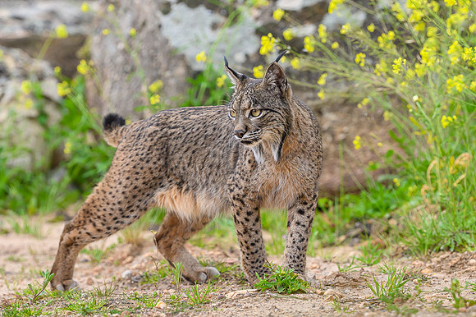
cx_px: 257
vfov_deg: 2.2
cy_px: 121
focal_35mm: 626
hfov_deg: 3.3
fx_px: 8272
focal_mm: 400
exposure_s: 1/1000
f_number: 4
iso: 800
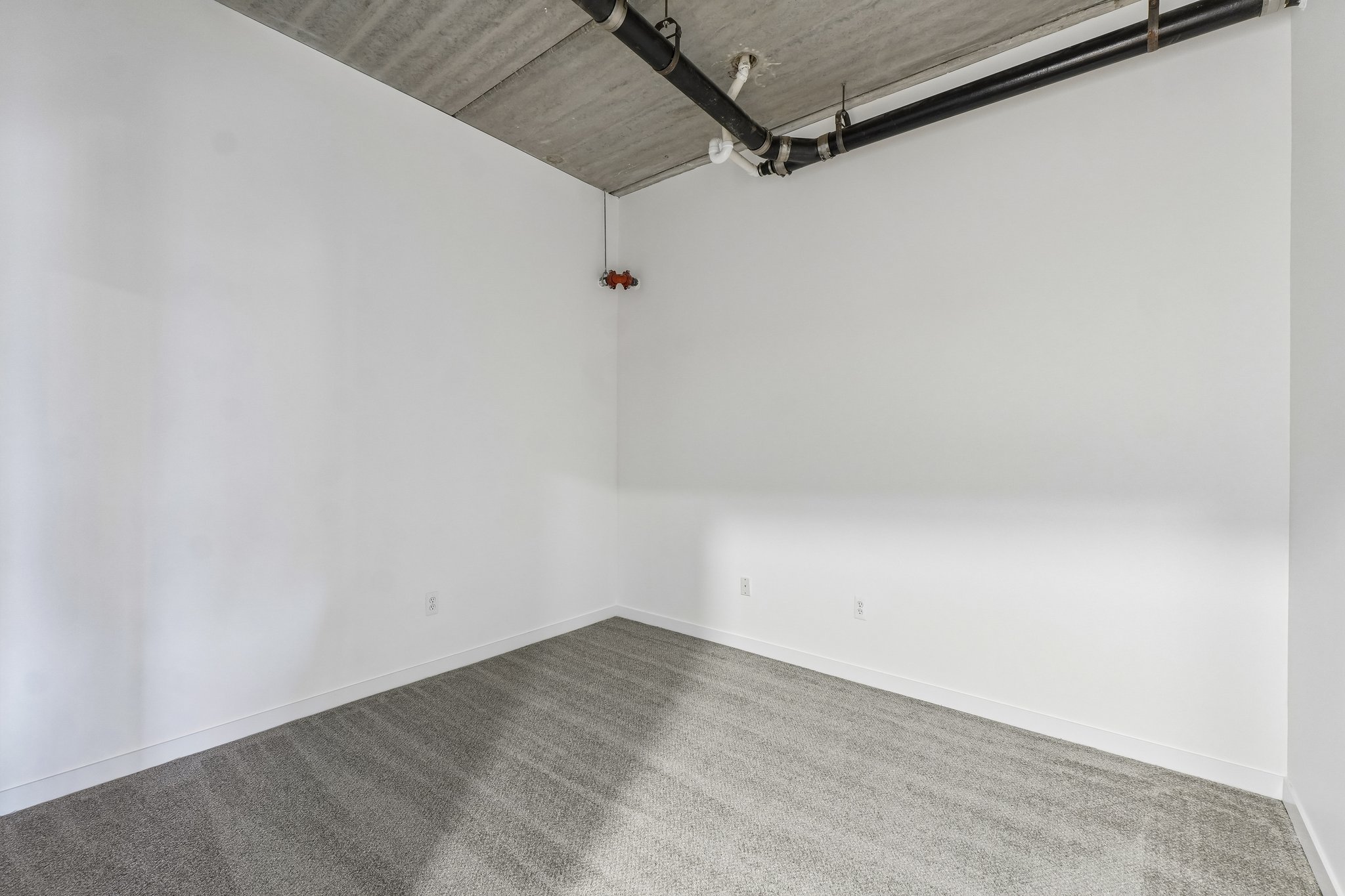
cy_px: 448
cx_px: 672
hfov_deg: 100.4
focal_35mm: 15
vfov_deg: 77.3
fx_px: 560
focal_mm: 10
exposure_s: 1/2
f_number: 8
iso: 400
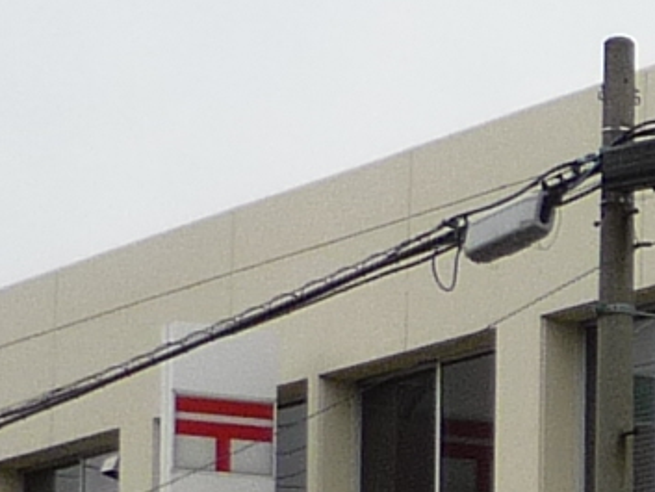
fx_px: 4524
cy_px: 789
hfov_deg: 7.4
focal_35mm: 239
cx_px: 1913
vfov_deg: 6.1
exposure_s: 1/800
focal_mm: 5.5
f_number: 2.8
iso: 100
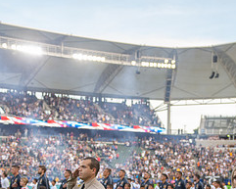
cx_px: 126
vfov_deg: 18.9
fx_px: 552
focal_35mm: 79
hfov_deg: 24.1
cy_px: 185
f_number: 2.8
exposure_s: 1/640
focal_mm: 35
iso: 400
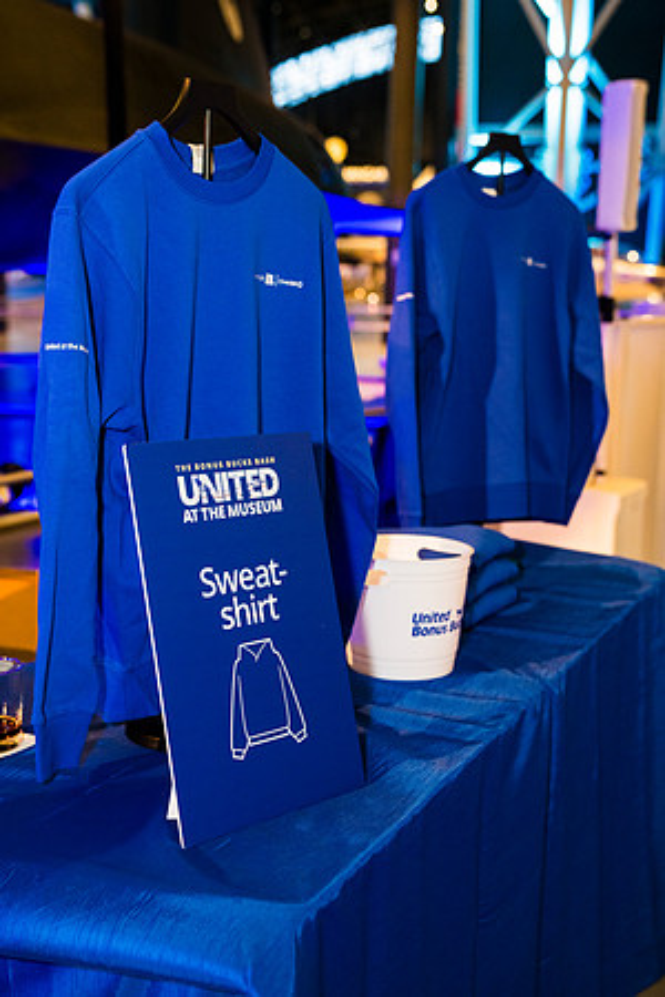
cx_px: 332
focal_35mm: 48
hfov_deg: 28.1
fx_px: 1330
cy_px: 498
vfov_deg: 41.1
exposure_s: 1/50
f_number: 3.5
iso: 2500
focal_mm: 48
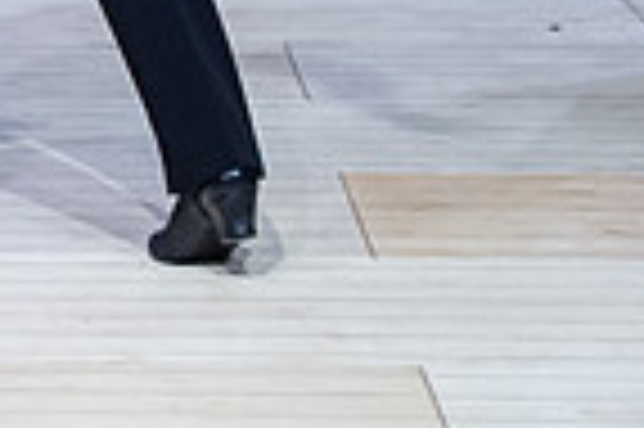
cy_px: -558
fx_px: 4342
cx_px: -420
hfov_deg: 8.2
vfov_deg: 5.5
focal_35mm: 243
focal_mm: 52
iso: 3200
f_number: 3.2
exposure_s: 1/400
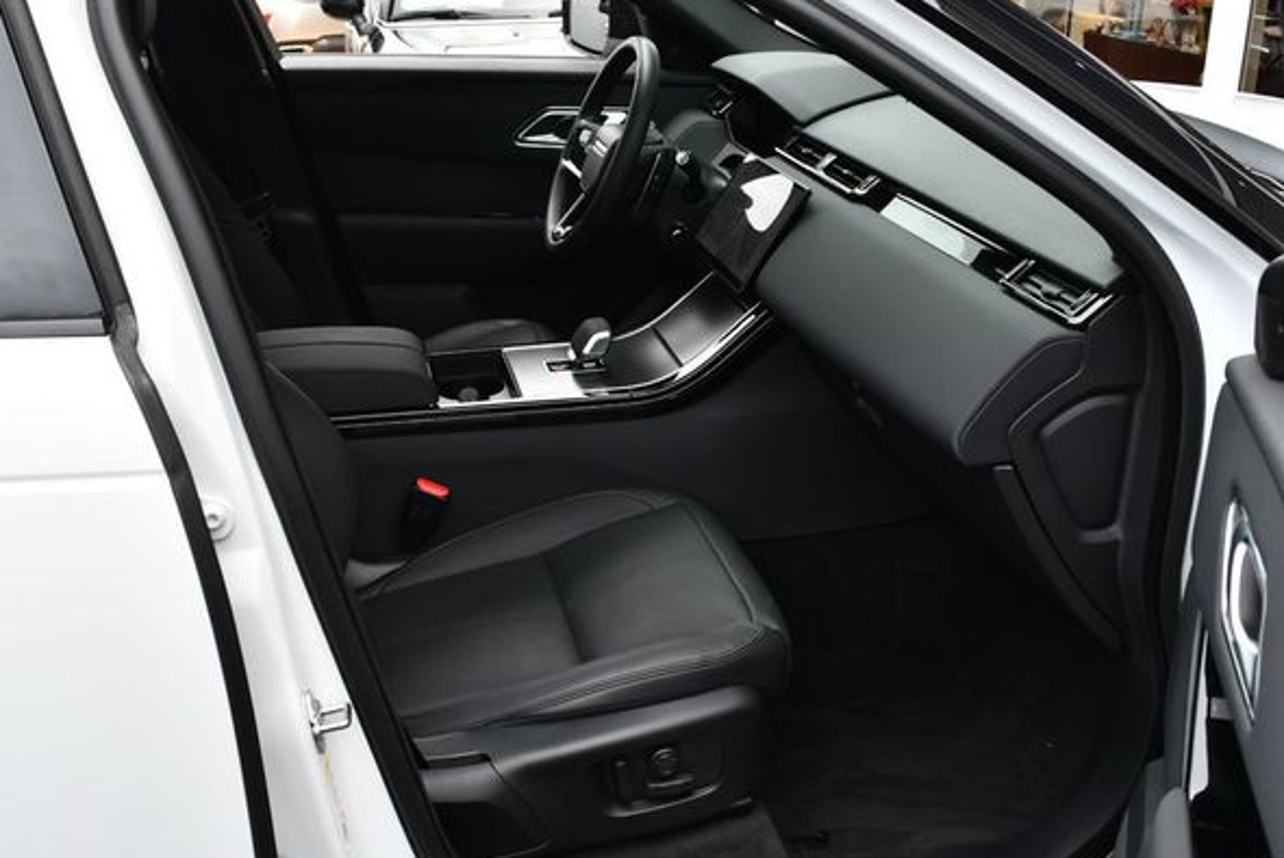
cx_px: 626
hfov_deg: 49.5
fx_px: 1392
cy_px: 450
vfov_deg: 34.3
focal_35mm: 39
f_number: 5.6
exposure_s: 1/250
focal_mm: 18
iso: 200
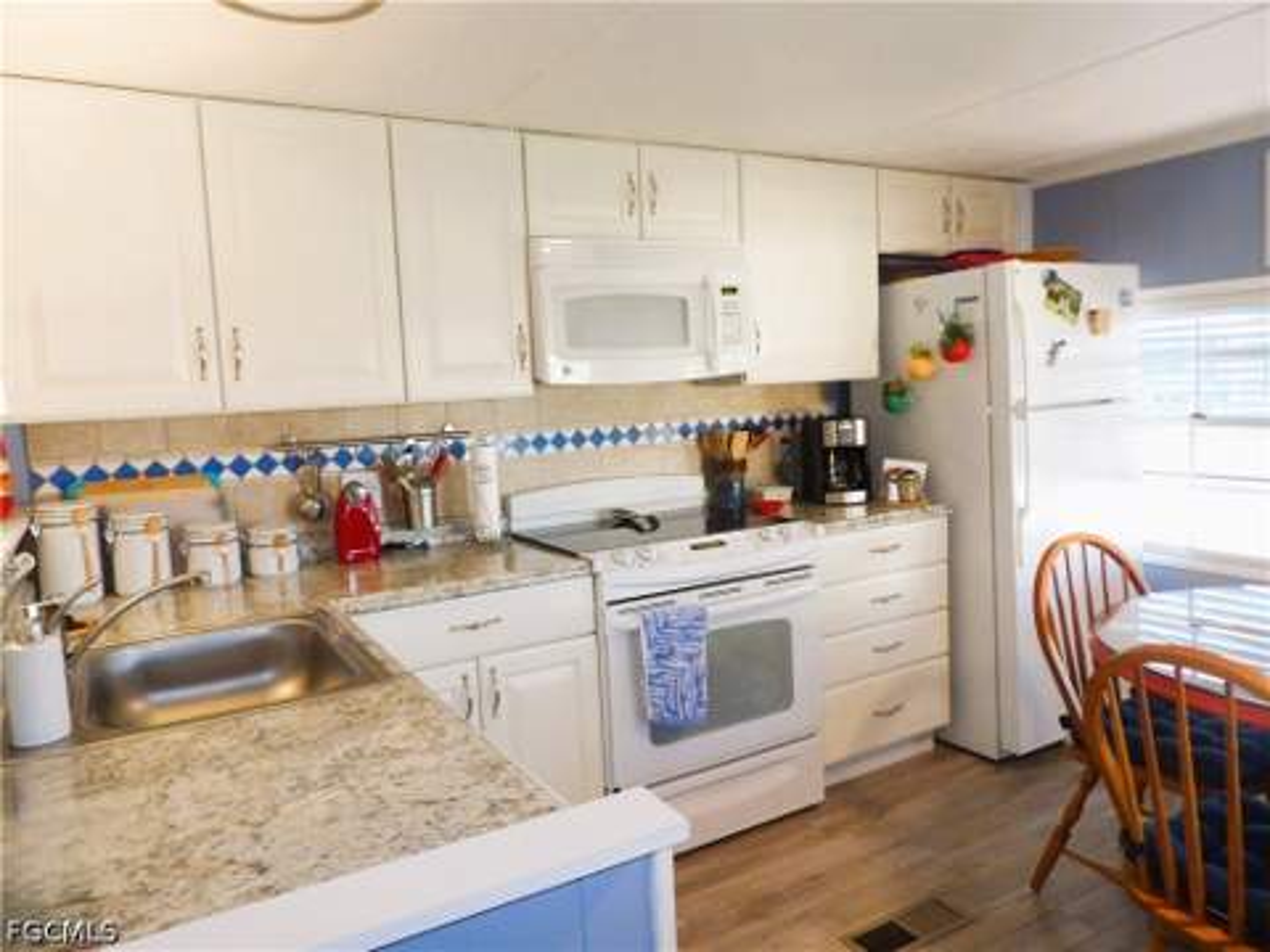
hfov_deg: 71.6
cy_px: 476
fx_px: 881
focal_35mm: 24
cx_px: 635
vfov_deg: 56.8
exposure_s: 1/33
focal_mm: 4.3
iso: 200
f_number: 3.2
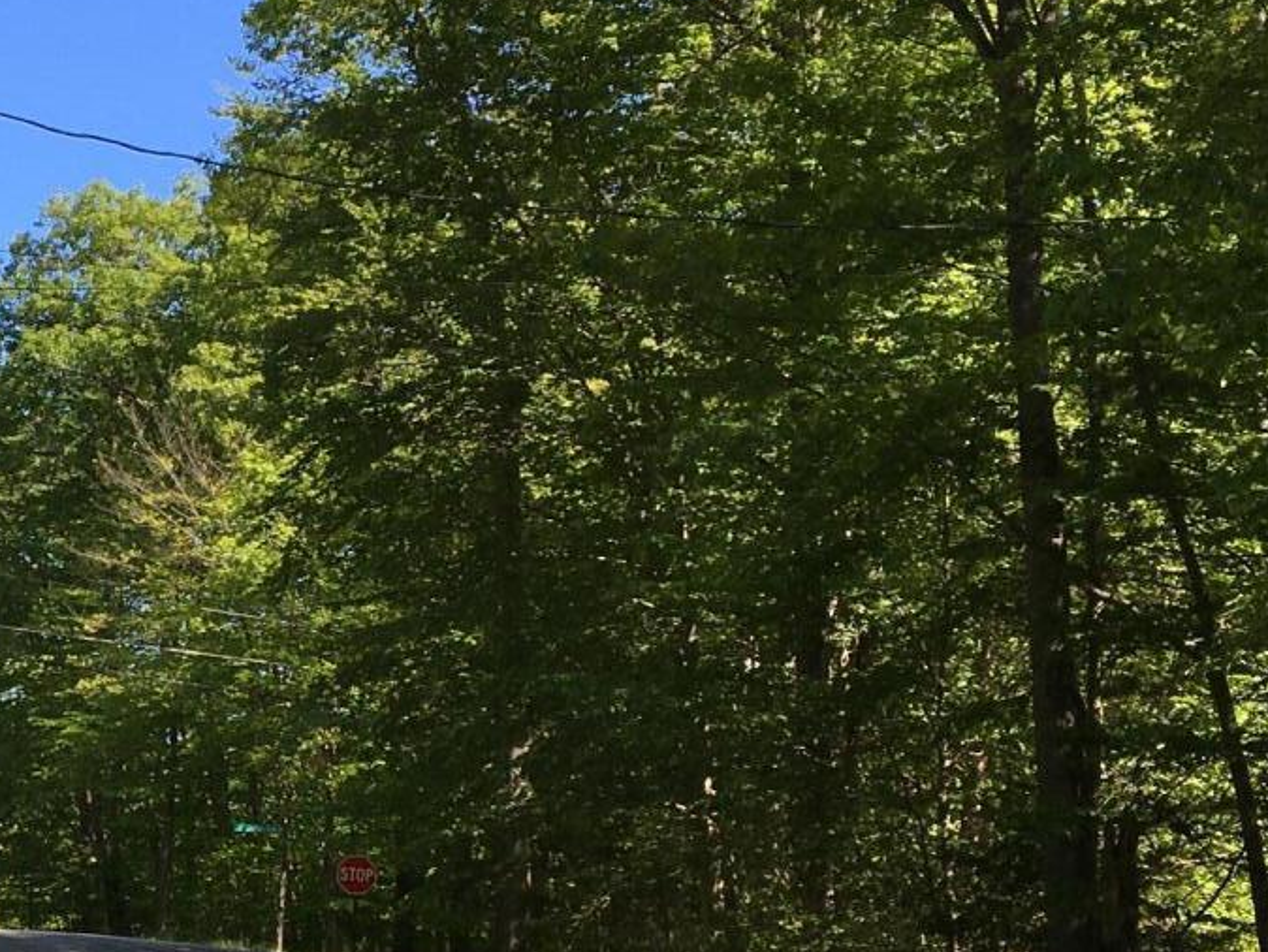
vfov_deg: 17.1
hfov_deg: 21.6
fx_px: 3151
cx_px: -126
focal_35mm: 86
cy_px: 662
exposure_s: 1/646
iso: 25
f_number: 2.2
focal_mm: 4.15
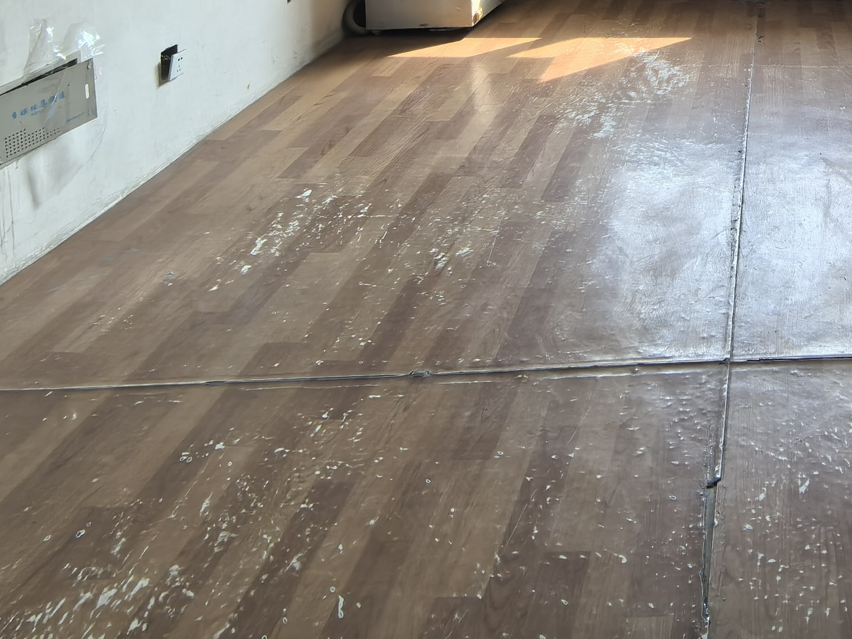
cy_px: -220
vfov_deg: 30.6
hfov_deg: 47.2
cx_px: 772
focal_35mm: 35
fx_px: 862
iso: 80
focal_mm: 1.95
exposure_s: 1/100
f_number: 2.2
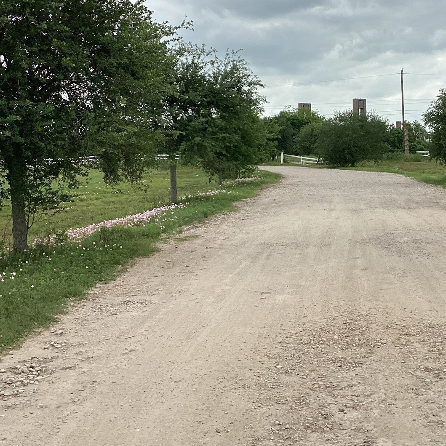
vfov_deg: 31.9
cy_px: 145
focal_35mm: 53
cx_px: 307
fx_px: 773
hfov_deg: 31.9
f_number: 2.4
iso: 25
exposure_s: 1/905
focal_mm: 3.3
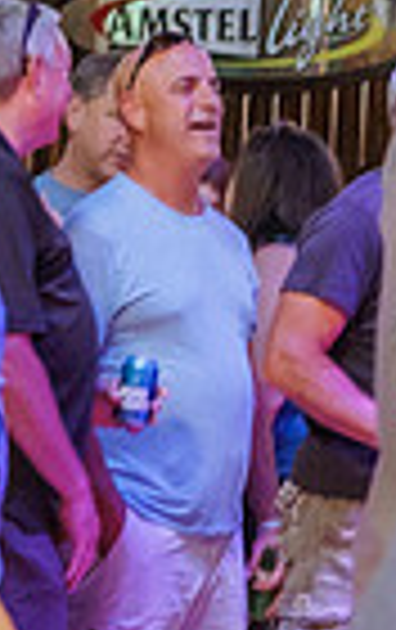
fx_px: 4746
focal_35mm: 276
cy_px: 227
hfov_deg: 4.7
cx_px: 738
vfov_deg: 7.6
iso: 1000
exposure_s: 1/60
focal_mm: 55
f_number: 4
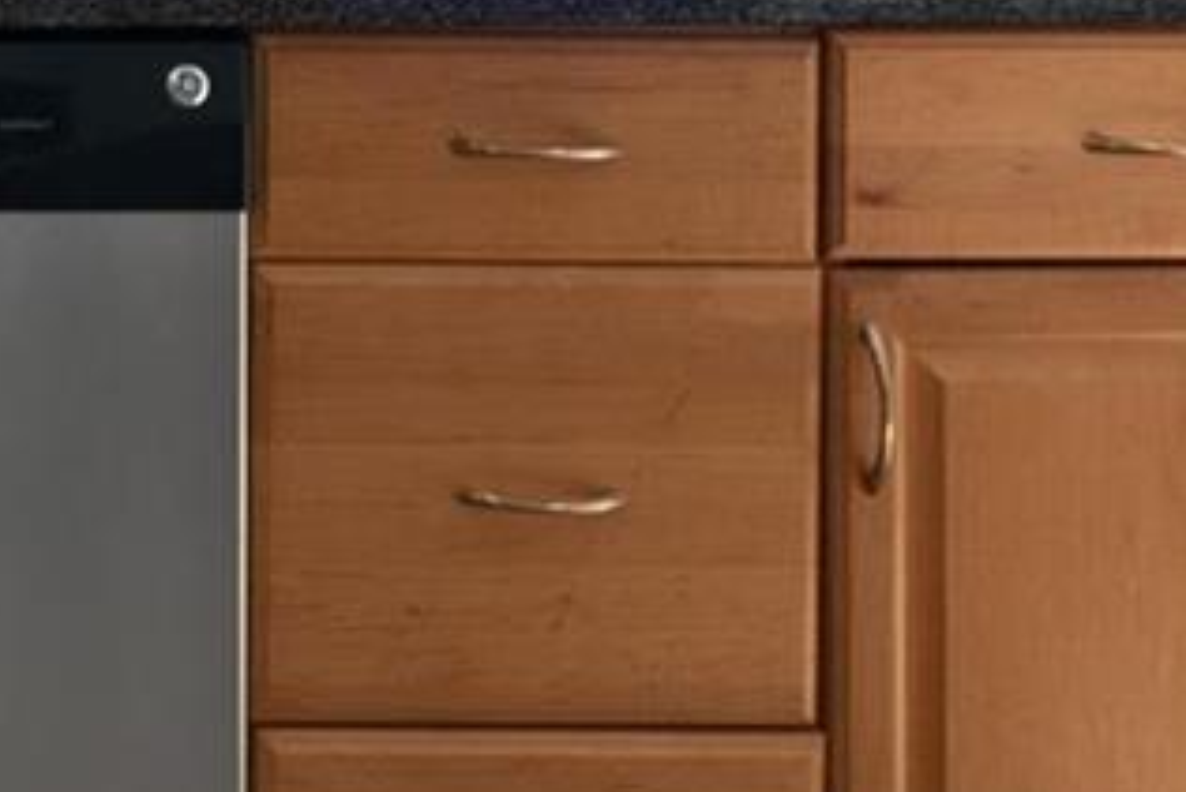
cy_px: -458
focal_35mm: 81
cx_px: -210
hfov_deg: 23.1
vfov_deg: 15.4
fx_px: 2670
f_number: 10
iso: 400
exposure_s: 1/3
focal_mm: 8
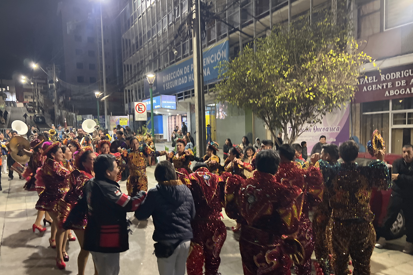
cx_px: 202
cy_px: 158
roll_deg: +1.4
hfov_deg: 65.5
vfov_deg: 46.3
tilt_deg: -2.6
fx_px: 321
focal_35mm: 28
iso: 500
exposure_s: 1/33
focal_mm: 5.7
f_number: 1.5
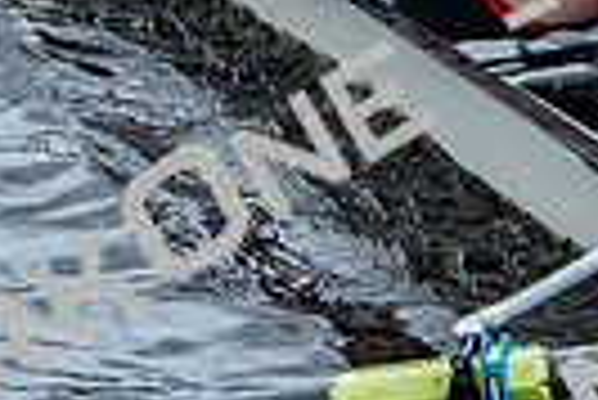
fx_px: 42088
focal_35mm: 2531
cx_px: 1187
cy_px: -11
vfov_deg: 0.5
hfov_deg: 0.8
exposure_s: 1/1000
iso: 2500
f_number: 6.3
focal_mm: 582
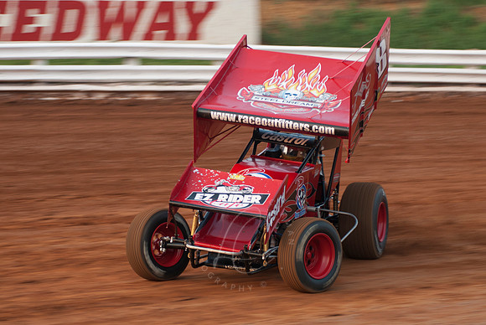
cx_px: 243
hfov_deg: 17.0
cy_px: 162
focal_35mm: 120
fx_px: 1622
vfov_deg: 11.4
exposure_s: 1/320
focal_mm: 80
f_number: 3.5
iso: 250
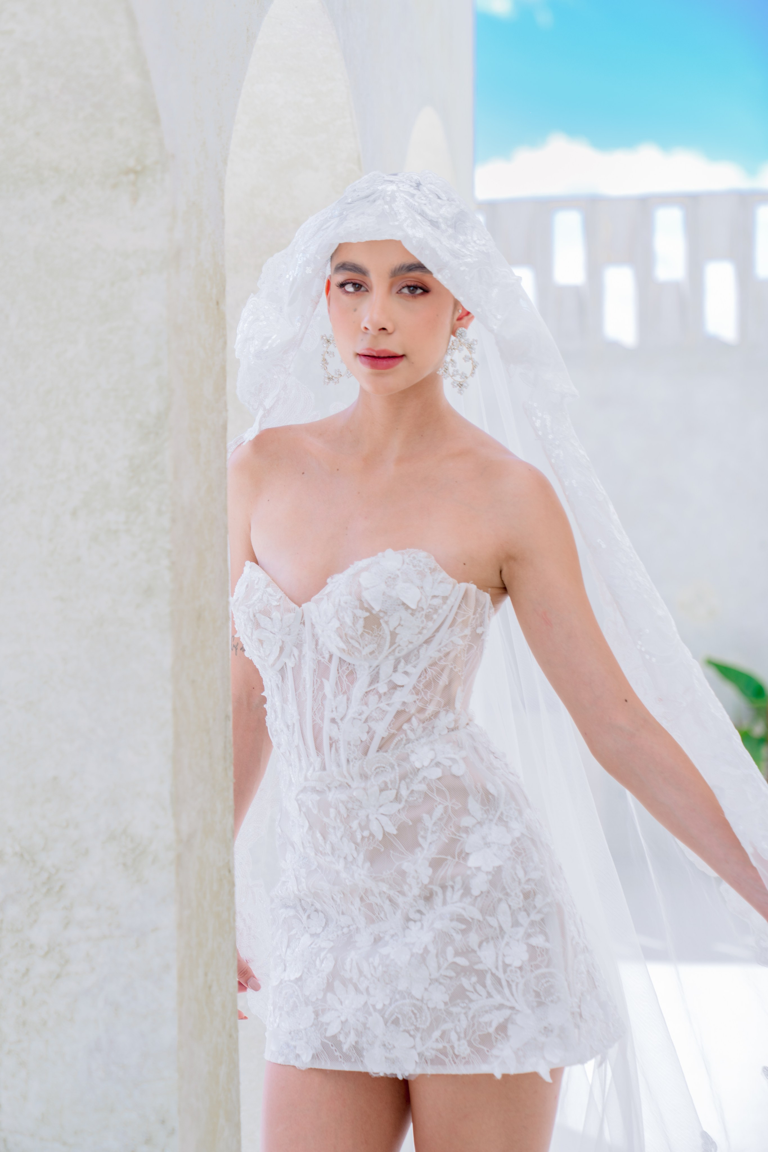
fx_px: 2240
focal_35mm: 70
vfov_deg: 28.8
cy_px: 576
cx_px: 384
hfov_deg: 19.5
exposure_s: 1/400
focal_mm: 70
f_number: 2.8
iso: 100
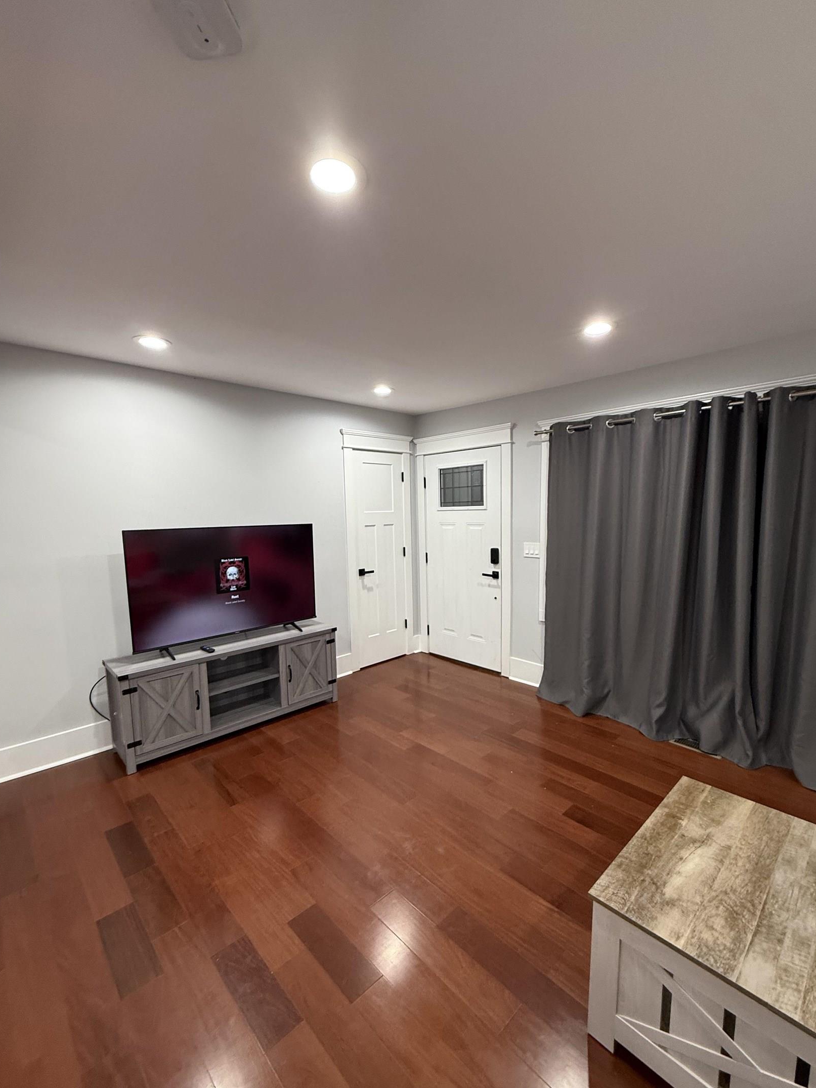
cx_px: 414
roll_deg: +1.3
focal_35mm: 15
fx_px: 471
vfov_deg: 98.1
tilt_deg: -5.7
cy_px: 571
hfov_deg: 81.8
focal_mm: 2.22
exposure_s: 1/60
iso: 200
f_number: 2.2
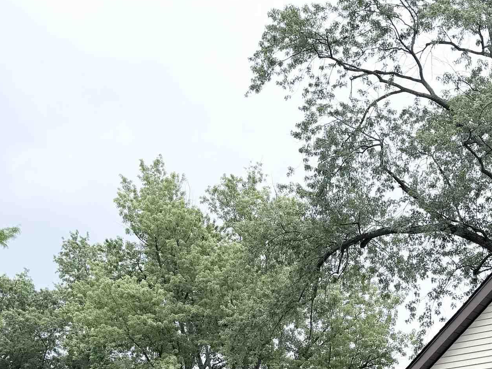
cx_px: 444
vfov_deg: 22.7
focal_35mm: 59
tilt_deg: +6.0
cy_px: 448
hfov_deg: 31.2
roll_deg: +1.2
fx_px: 838
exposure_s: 1/3759
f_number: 1.78
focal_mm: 6.76
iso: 80
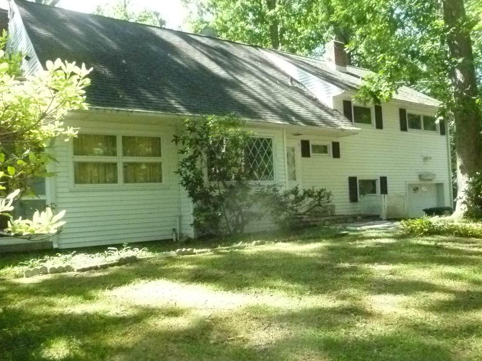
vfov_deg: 44.2
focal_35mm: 32
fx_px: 446
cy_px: 188
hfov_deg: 56.8
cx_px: 252
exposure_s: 1/1000
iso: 1600
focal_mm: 5
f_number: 3.3
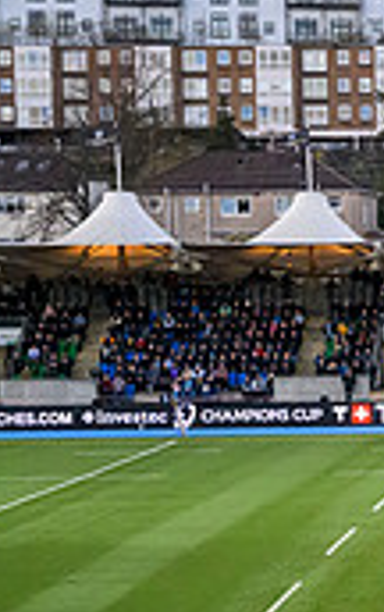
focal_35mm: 144
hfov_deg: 8.4
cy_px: 425
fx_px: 2403
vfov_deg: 14.5
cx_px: 924
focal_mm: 42
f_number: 2.8
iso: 6400
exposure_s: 1/2500
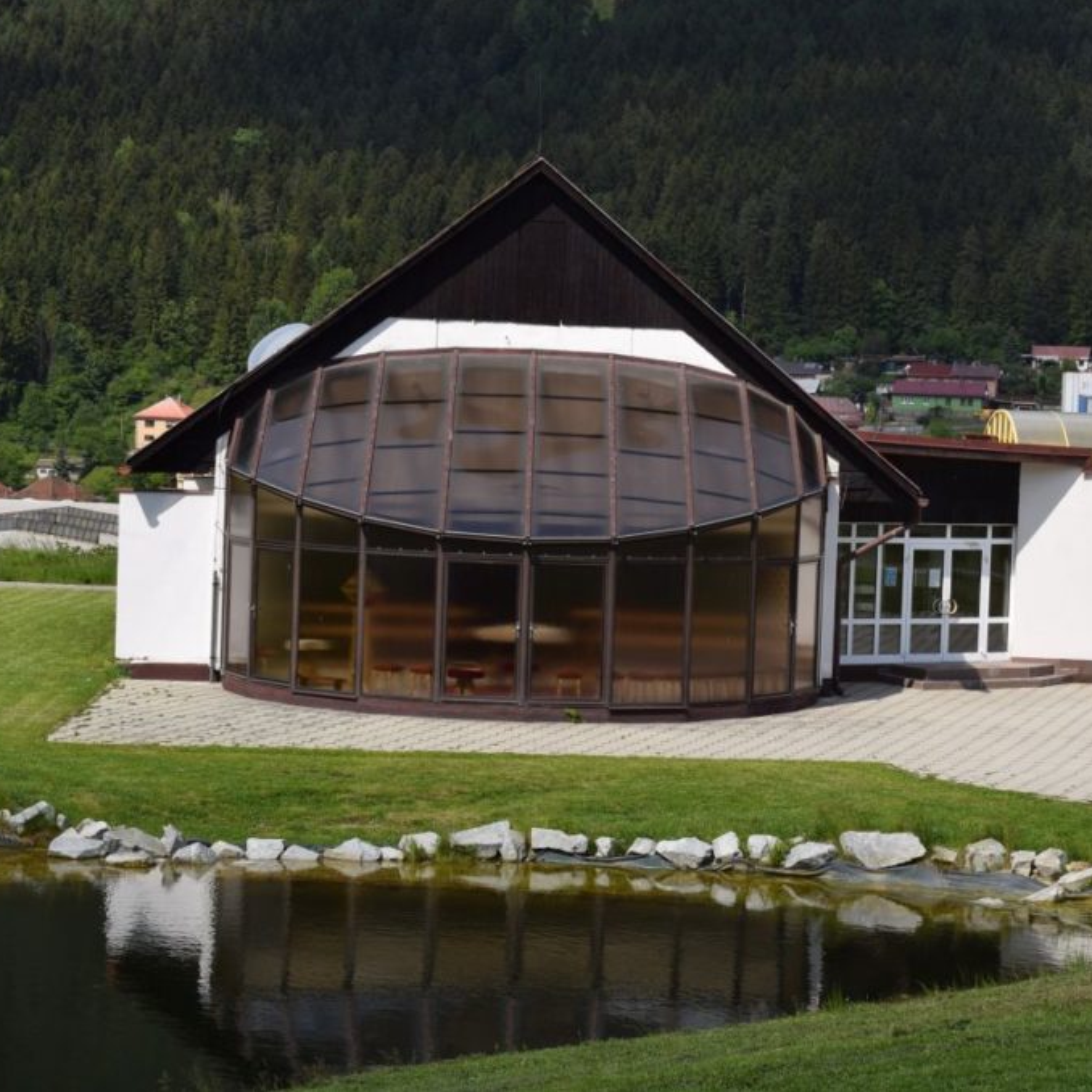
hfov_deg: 19.9
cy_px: 544
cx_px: 776
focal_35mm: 87
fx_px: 3092
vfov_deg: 20.0
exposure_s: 1/200
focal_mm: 45
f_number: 11
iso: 100
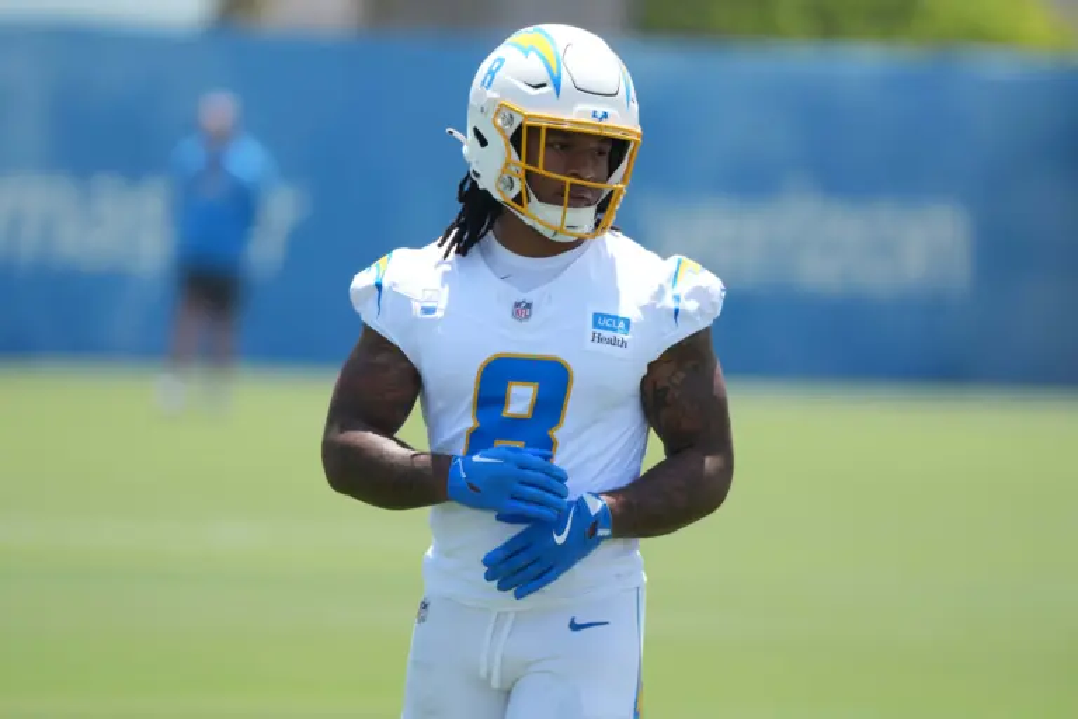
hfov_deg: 2.6
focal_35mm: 790
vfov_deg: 1.7
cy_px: 360
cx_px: 539
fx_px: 23654
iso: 1600
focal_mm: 790
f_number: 8
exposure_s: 1/2000
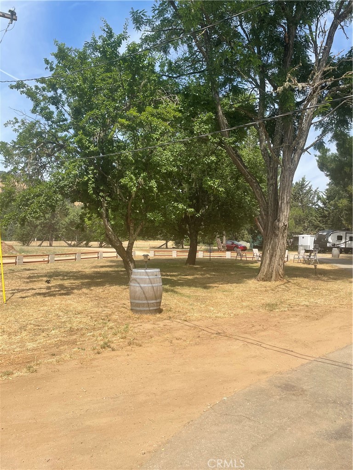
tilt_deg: +1.8
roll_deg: -0.6
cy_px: 235
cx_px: 176
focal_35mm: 26
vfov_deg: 67.3
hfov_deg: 53.1
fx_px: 354
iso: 32
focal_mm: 4.2
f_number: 1.6
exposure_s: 1/2506
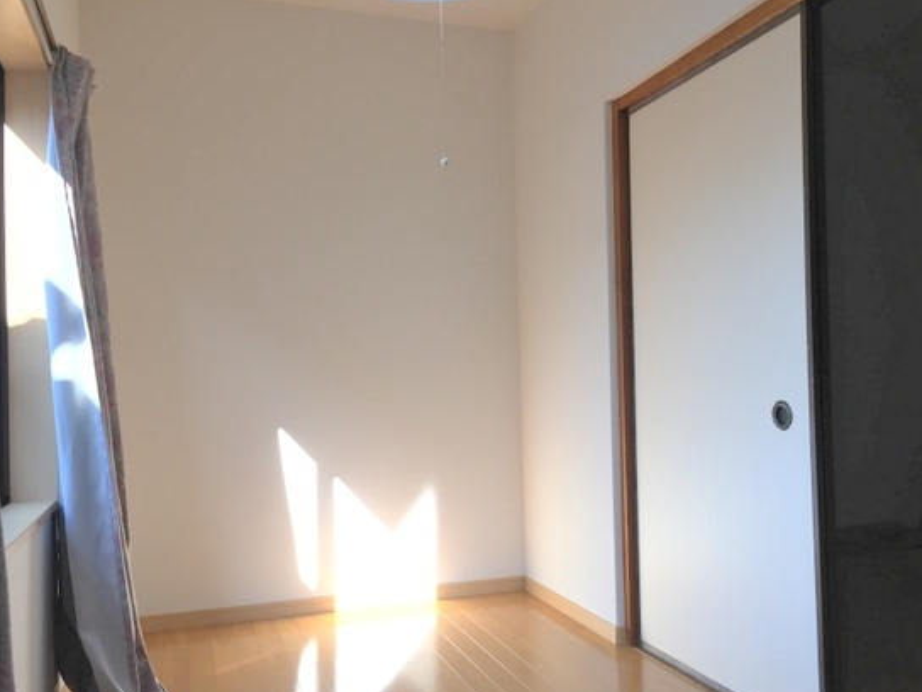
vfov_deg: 44.1
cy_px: 378
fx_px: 852
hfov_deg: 56.8
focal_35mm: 32
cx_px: 481
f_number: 2.2
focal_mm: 4.15
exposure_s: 1/196
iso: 32
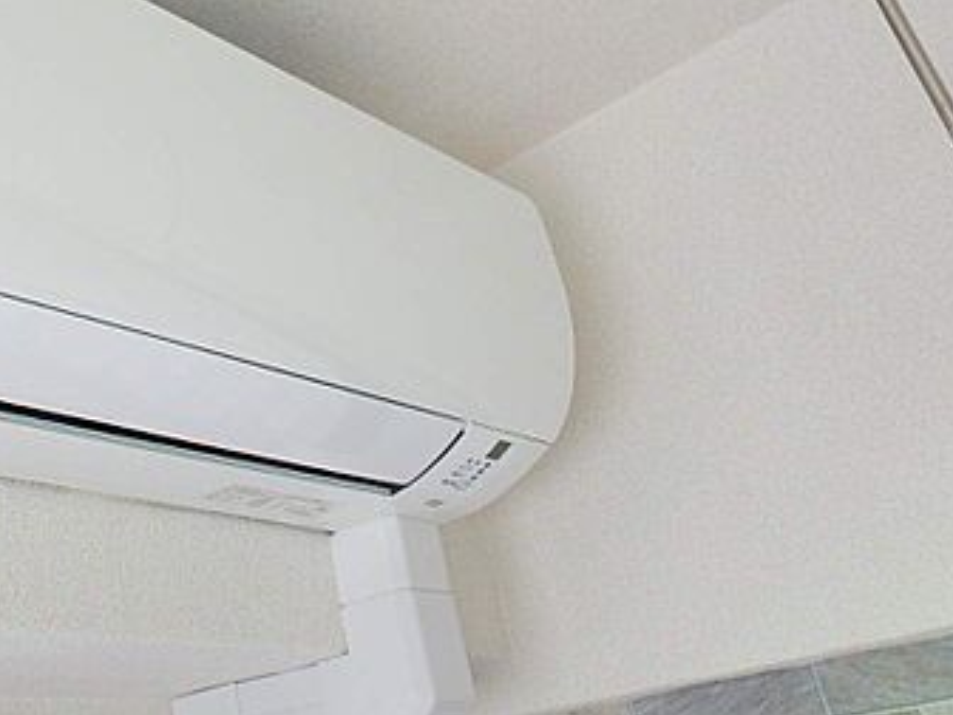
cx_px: 147
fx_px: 1101
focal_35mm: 40
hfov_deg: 43.8
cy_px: 267
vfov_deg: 35.8
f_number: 3.5
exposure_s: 1/50
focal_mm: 3.7
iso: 200
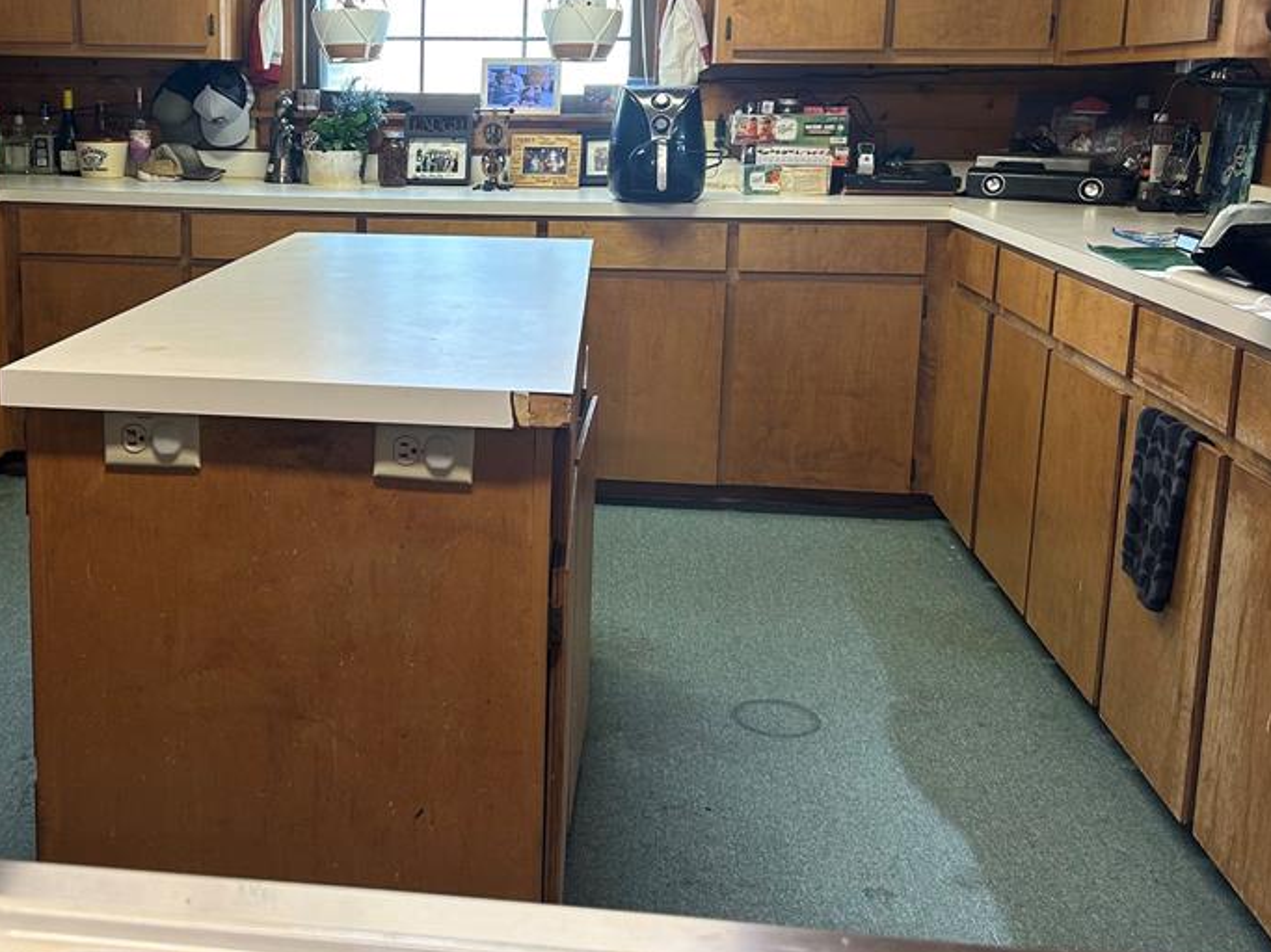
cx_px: 398
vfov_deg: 36.4
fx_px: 1432
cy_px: 311
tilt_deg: -9.9
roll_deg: -0.6
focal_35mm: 39
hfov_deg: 46.9
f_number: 1.5
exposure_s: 1/60
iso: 100
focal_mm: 5.7
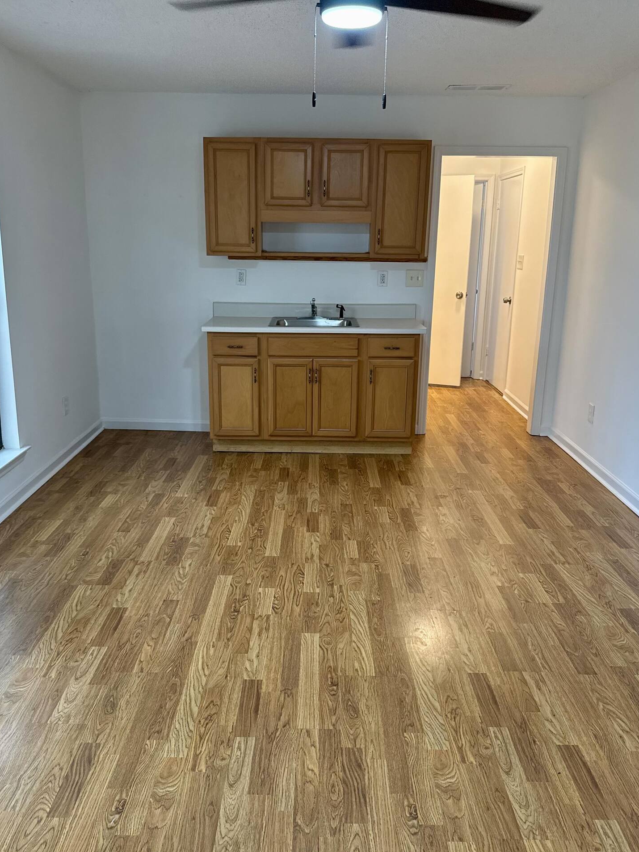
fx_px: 714
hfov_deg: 48.2
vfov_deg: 61.7
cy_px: 422
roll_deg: -1.4
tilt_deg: -14.2
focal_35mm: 29
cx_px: 305
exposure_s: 1/120
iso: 250
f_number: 1.78
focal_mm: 6.76
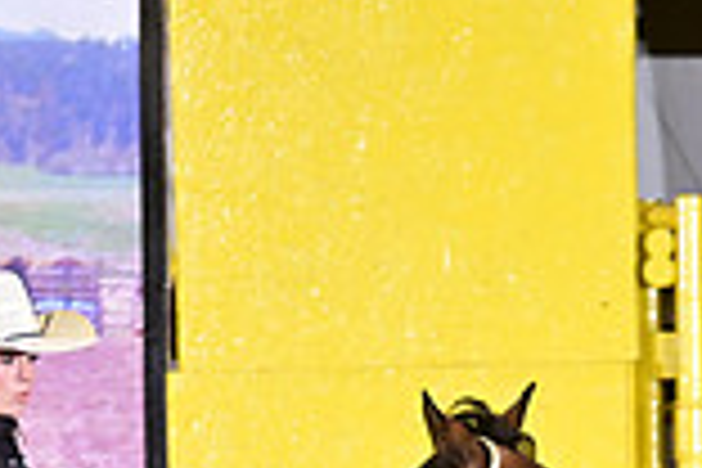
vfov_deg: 1.9
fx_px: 14468
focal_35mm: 742
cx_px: 338
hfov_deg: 2.8
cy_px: 812
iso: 1250
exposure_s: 1/200
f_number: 3.2
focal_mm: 200
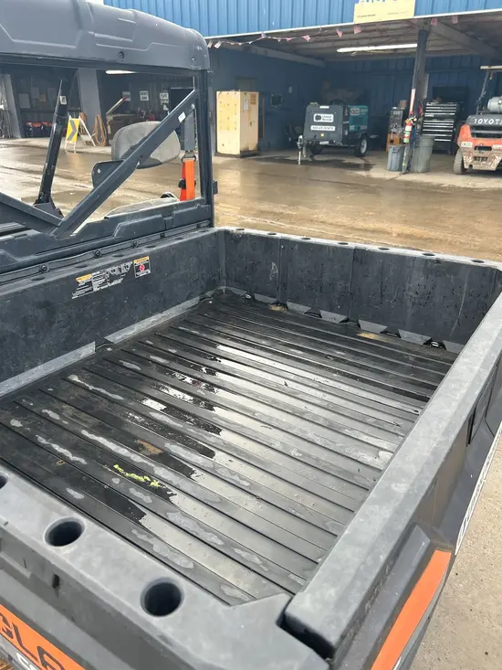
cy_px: 335
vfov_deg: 67.3
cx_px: 251
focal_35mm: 26
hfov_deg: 53.1
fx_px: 503
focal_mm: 5.7
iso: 40
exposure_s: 1/160
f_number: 1.5
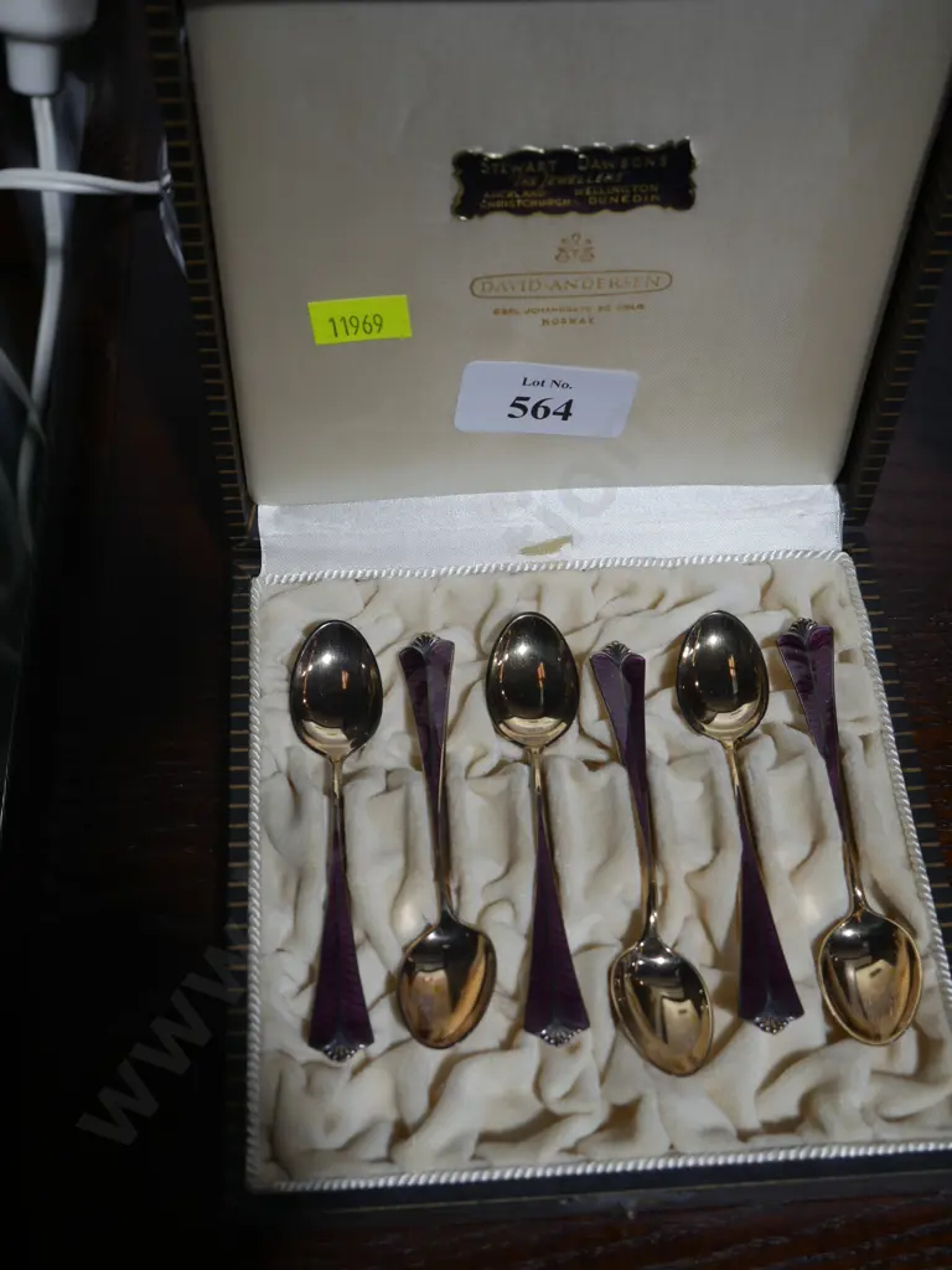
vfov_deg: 41.2
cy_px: 635
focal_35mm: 46
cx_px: 476
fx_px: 1687
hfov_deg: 31.5
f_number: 5.1
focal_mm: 23
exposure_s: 1/60
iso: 250
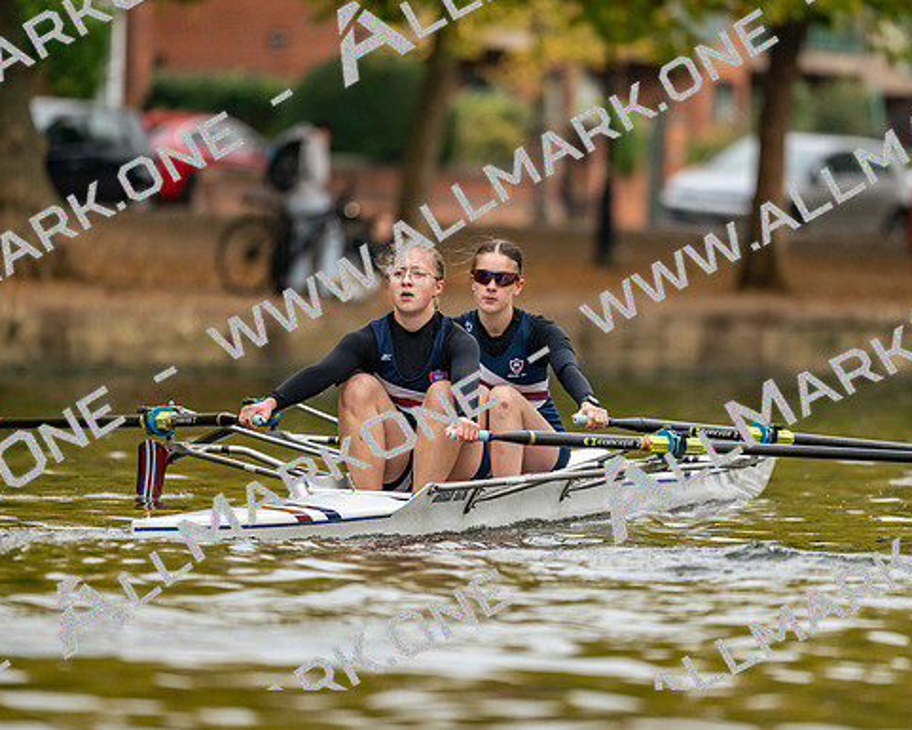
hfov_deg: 4.3
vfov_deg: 3.4
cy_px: 365
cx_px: 442
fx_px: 12230
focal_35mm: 453
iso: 2500
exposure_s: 1/2500
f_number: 4.5
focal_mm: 400
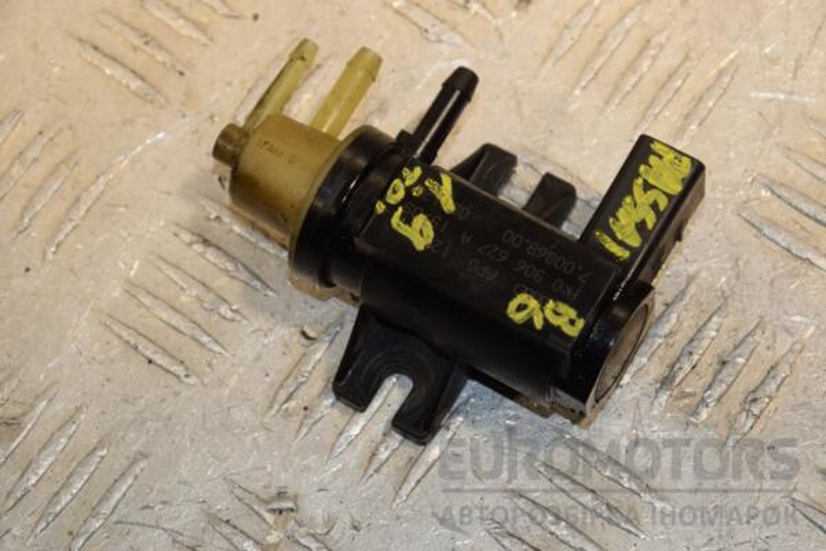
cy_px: 276
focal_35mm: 138
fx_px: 3166
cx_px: 413
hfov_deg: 14.9
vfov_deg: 9.9
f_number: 9
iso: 800
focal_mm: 92
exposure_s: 1/200
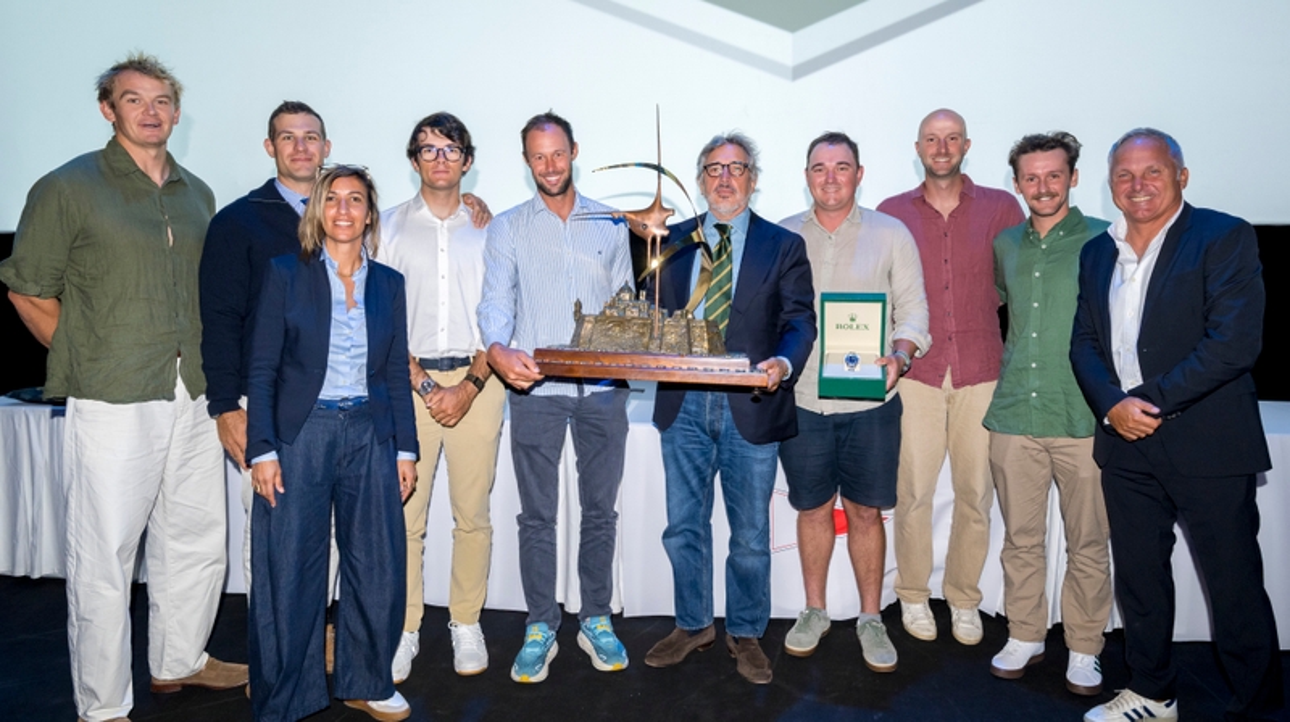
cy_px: 311
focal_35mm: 26
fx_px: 883
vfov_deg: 44.4
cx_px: 637
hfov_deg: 72.3
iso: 1600
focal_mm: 24
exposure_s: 1/80
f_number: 5.6
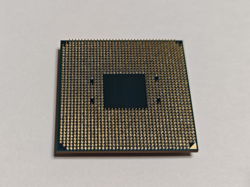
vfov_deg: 26.6
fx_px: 397
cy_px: 94
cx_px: 125
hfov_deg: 34.9
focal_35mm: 55
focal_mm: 8.7
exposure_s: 1/100
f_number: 1.9
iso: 250
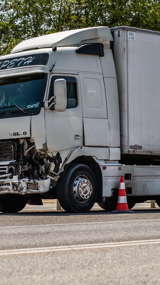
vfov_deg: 19.3
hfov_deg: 10.8
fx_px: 837
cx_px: -10
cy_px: 143
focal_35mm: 111
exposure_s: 1/2500
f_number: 3.2
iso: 100
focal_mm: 70
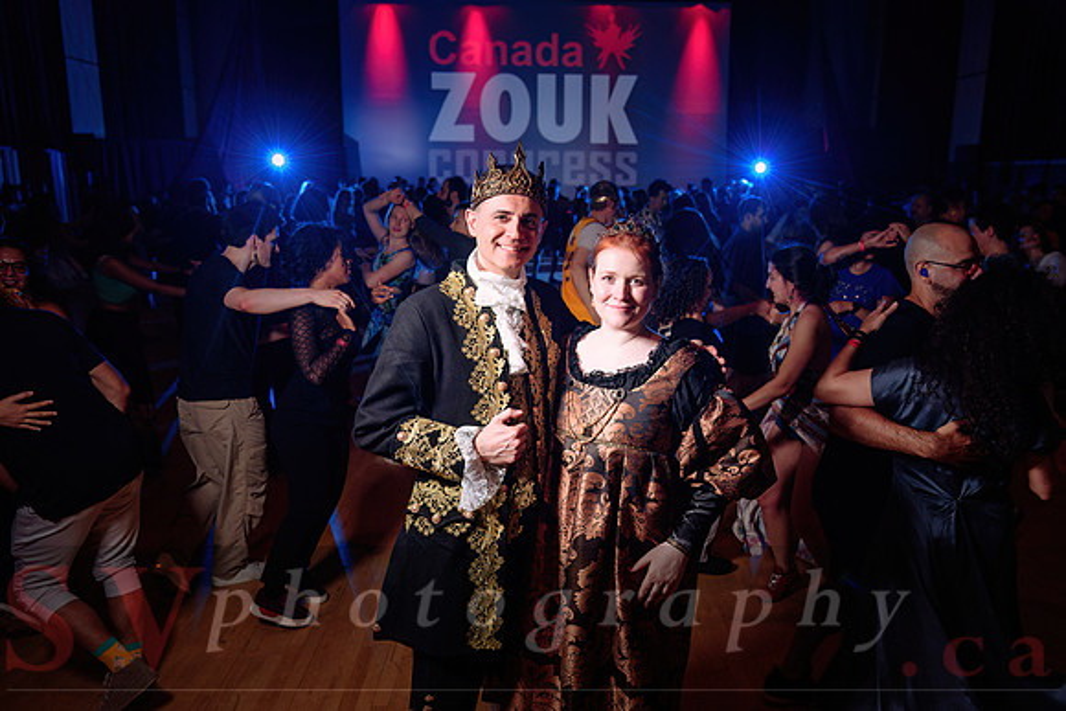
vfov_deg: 41.7
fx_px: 935
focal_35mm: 32
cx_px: 571
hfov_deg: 59.3
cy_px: 373
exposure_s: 1/50
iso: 800
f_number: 3.5
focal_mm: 29
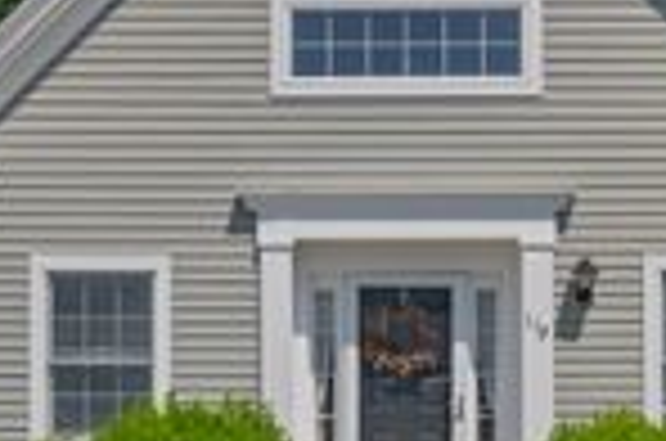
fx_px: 1624
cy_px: 335
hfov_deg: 23.1
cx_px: 382
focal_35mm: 88
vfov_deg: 15.4
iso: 640
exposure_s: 1/2000
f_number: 7.1
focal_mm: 26
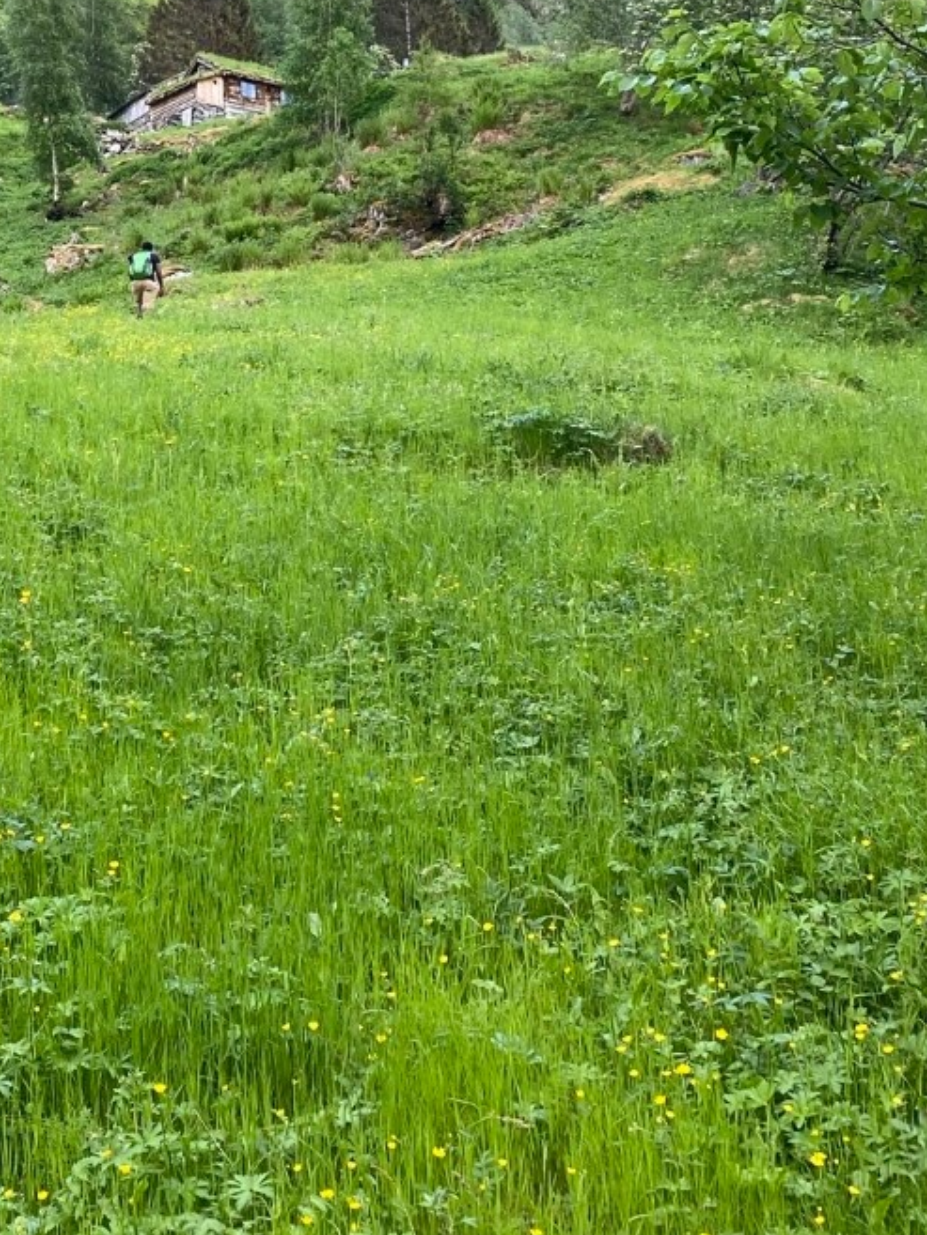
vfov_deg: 32.7
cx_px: 34
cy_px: 212
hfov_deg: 24.7
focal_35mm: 57
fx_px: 2035
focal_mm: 4.25
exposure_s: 1/167
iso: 32
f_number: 1.8
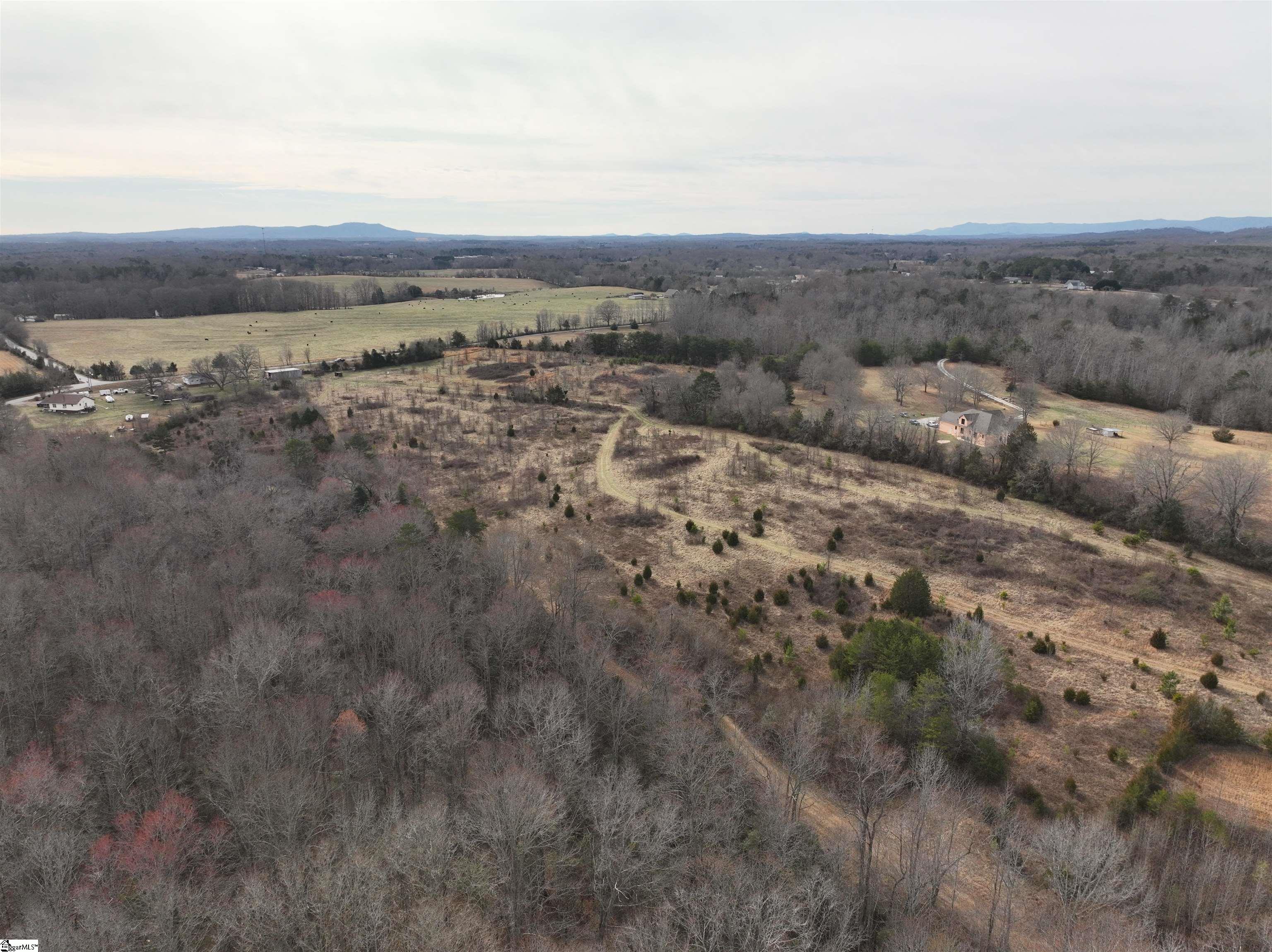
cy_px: 476
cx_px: 636
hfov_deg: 71.6
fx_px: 881
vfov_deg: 56.8
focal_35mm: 24
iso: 220
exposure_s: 1/320
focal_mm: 12.29
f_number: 2.8
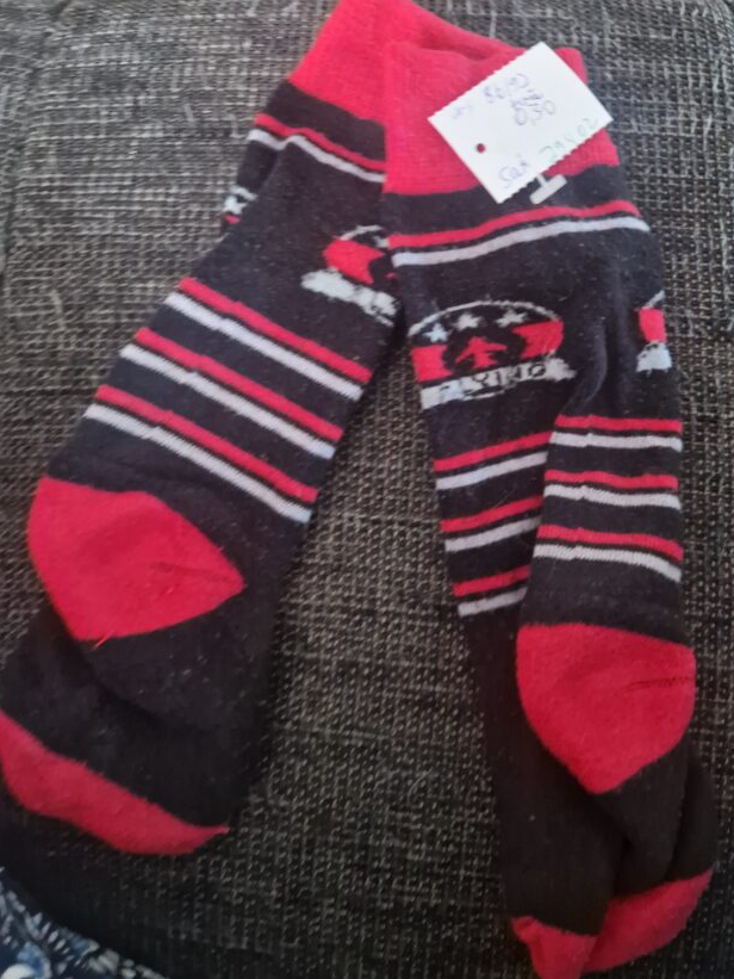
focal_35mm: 28
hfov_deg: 49.6
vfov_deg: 63.0
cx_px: 421
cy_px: 408
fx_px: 791
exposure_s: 1/25
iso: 800
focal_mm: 5.4
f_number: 1.8
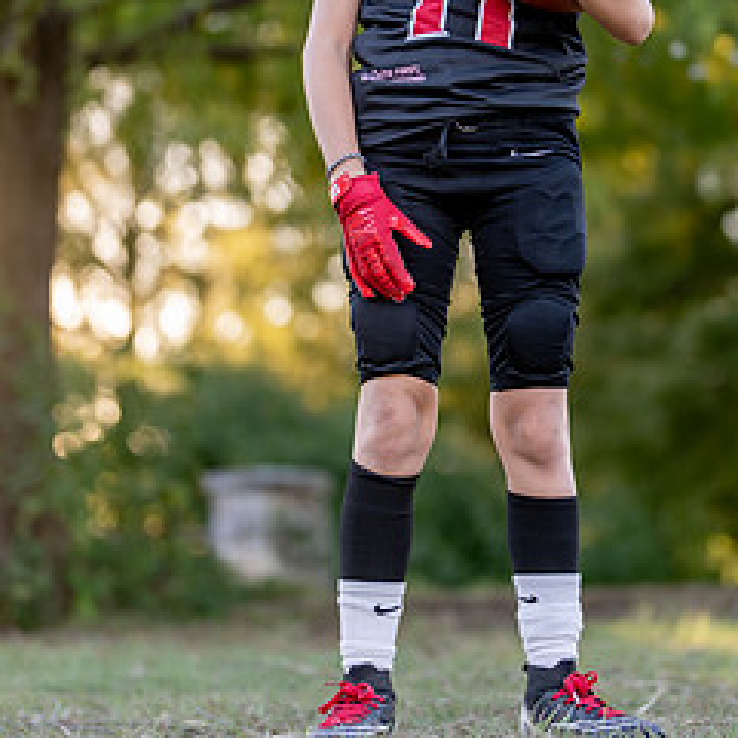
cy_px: 180
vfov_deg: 15.0
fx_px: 2798
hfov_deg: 15.0
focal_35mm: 116
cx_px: 484
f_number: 1.2
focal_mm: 50
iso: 100
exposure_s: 1/400
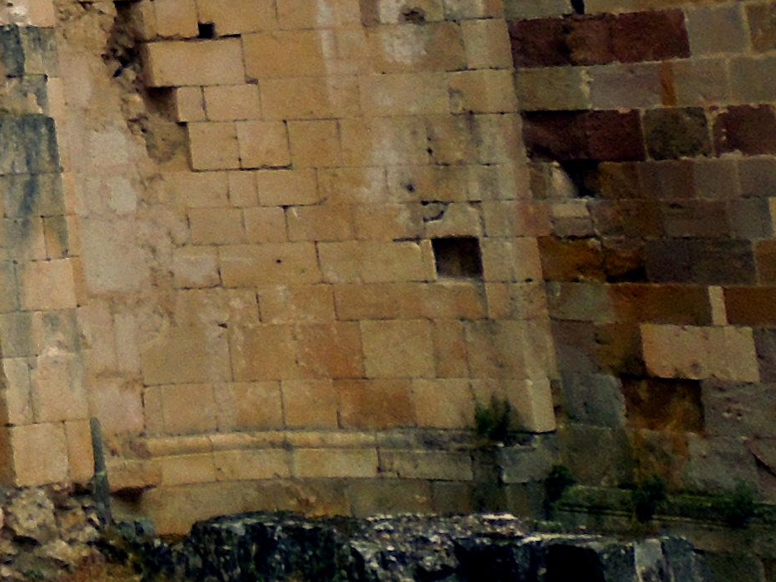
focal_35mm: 125
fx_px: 2801
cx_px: -770
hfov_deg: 13.5
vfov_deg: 10.8
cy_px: -602
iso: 100
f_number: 3.3
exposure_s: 1/640
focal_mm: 4.5
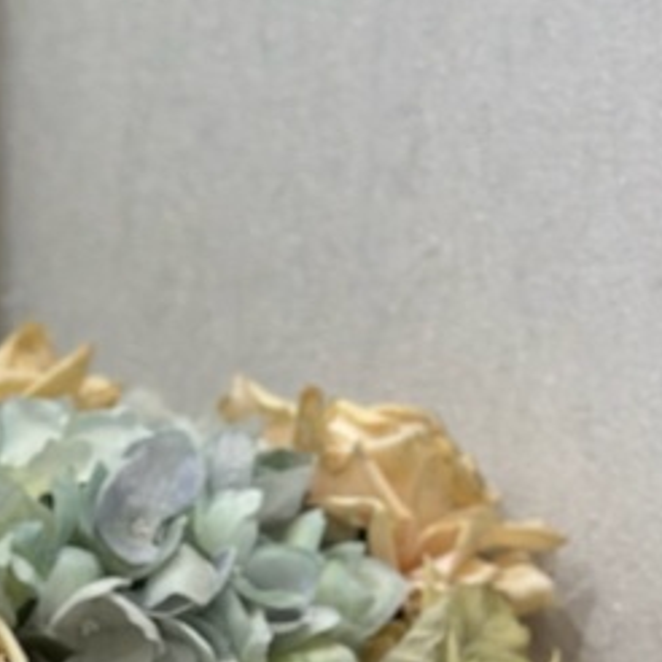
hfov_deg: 9.3
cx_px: -223
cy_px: 768
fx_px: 3981
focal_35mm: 184
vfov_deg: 9.4
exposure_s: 1/404
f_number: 1.78
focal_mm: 6.86
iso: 80
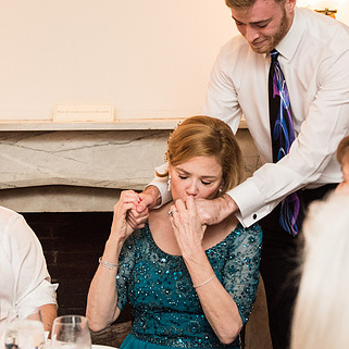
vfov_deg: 19.3
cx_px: 138
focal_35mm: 90
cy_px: 139
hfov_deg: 19.3
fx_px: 1027
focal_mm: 38
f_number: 3.2
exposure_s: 1/100
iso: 640
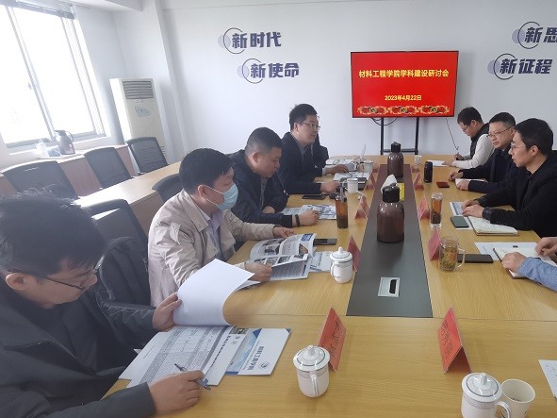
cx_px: 370
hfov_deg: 71.8
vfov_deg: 57.9
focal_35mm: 23
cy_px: 268
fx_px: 370
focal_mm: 2.26
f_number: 2.2
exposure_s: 1/100
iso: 200
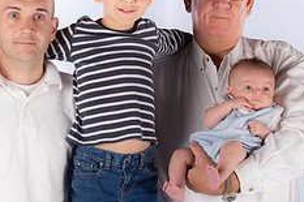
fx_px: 1468
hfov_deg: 11.8
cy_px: 139
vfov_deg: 7.9
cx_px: 147
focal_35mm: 174
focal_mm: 70
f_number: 5.6
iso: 100
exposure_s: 1/200
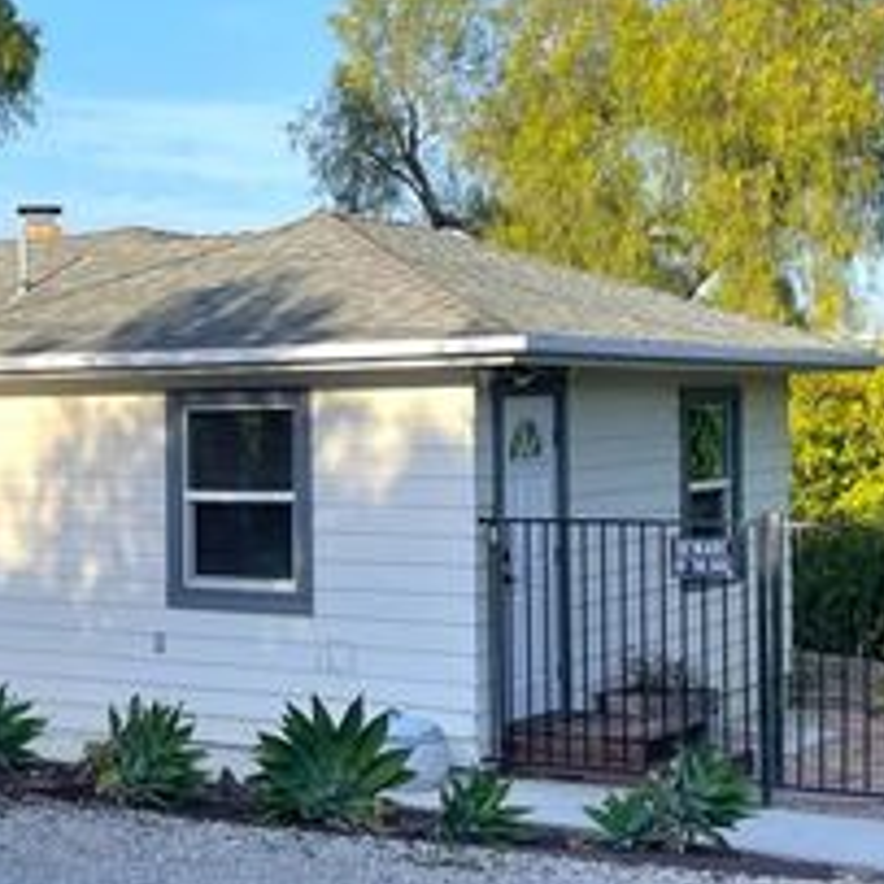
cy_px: 486
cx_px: -70
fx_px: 2080
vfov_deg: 24.0
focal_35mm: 72
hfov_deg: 22.7
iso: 32
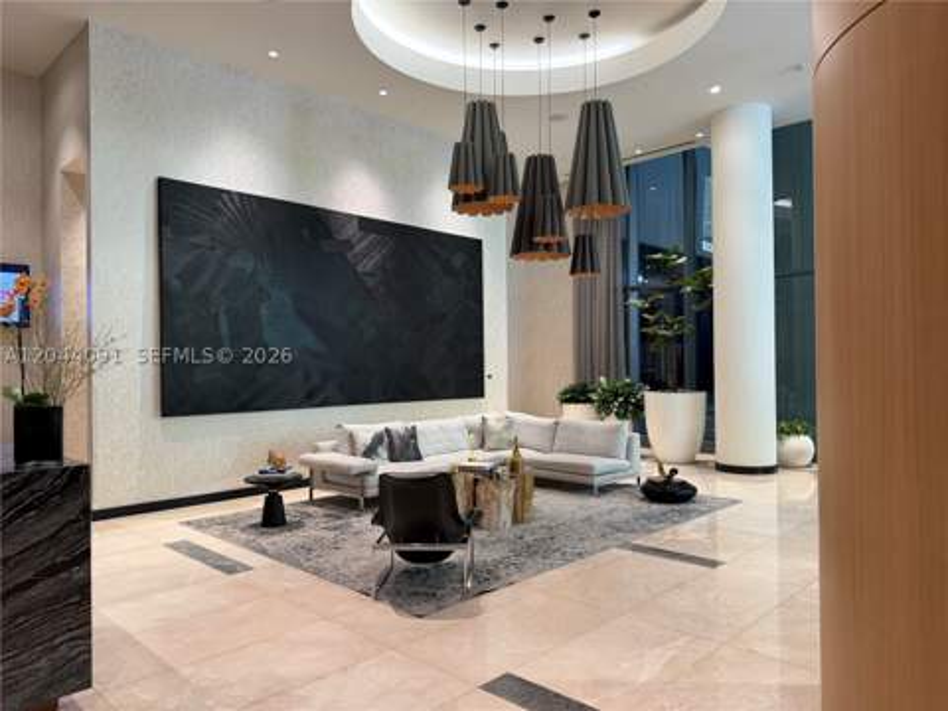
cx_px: 474
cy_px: 356
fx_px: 657
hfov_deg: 71.6
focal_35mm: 24
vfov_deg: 56.8
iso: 200
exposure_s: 1/60
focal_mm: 6.76
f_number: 1.78
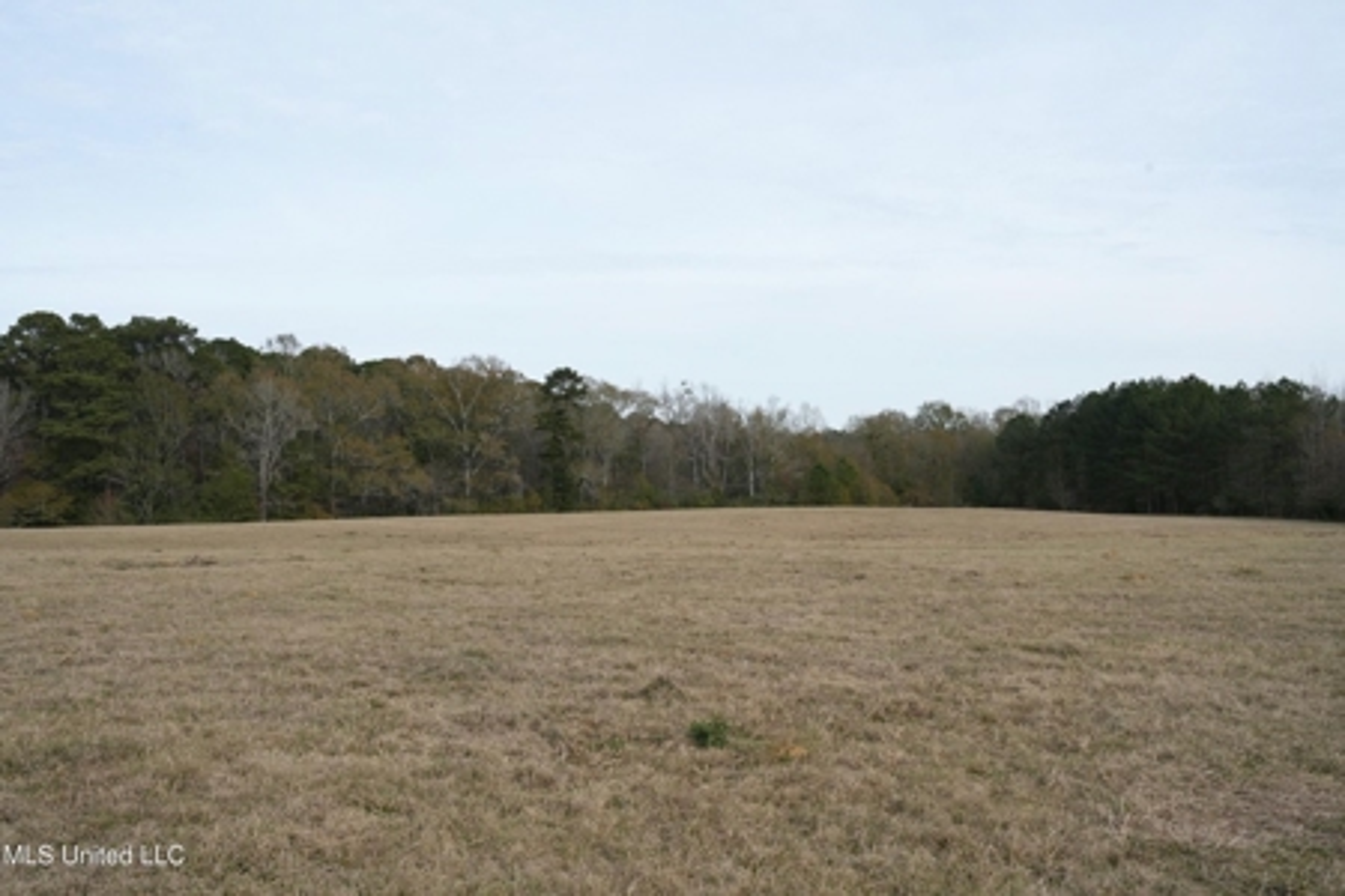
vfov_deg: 40.0
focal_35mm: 33
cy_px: 448
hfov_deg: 57.2
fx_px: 1233
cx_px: 672
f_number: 11
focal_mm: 33
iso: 320
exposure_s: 1/200
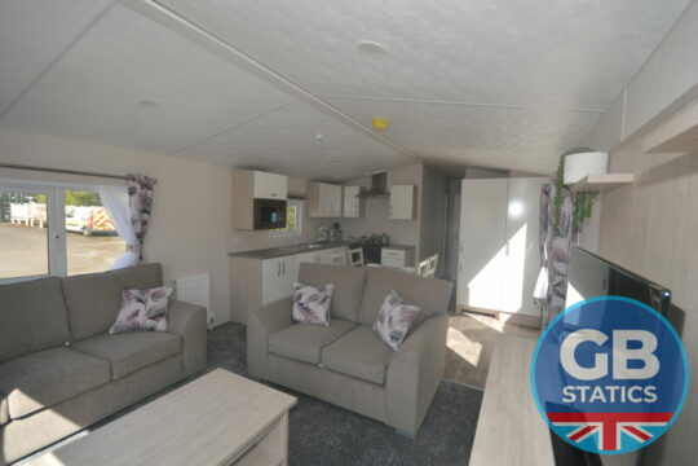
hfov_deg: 100.4
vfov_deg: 77.3
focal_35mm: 15
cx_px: 349
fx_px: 291
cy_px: 233
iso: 100
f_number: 5.6
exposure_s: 1/125
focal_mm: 10
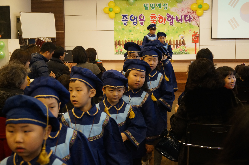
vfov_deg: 25.7
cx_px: 124
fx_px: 363
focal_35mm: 52
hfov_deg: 37.9
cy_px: 82
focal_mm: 35
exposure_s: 1/60
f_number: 5
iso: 1000
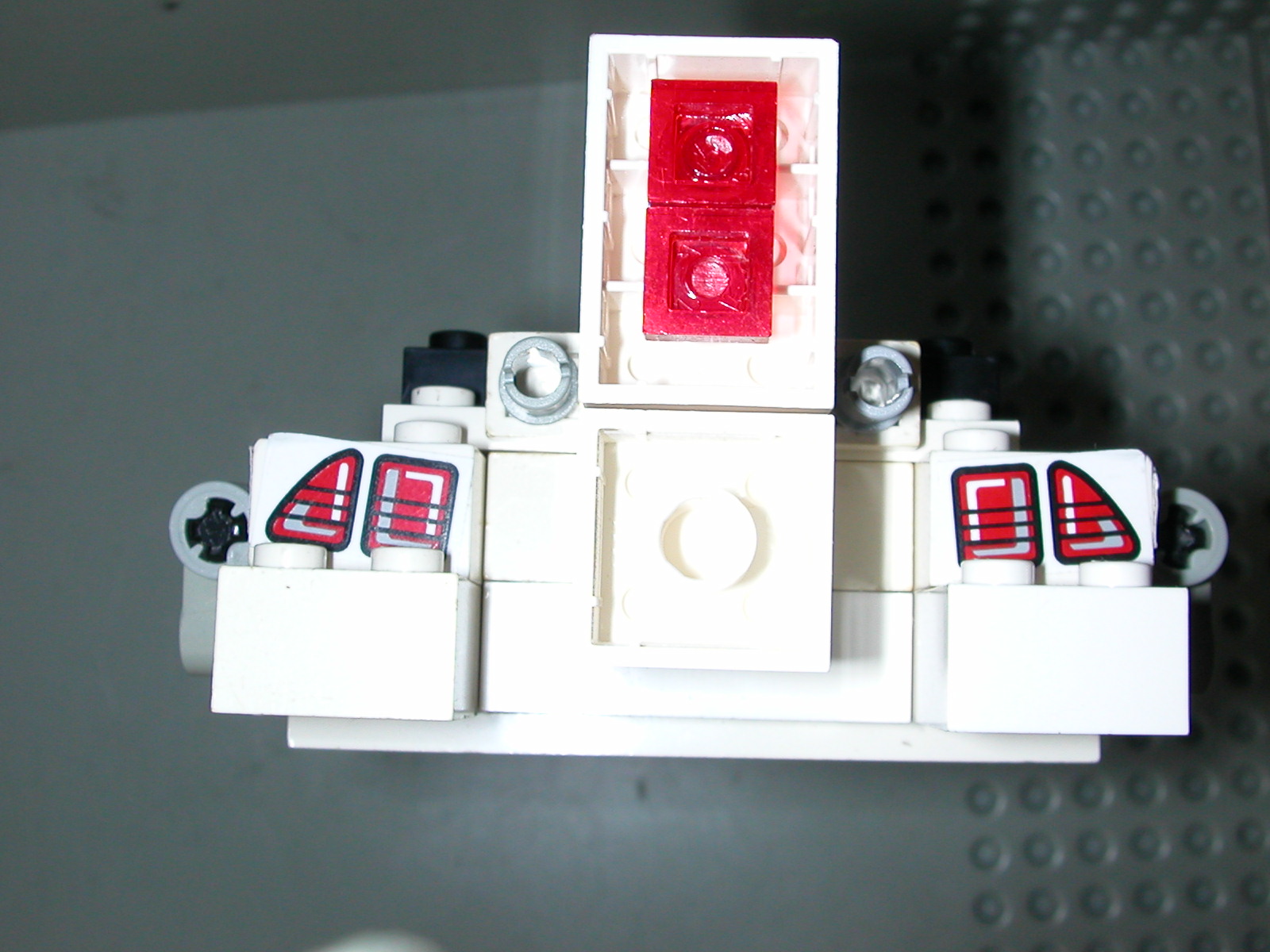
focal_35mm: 49
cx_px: 635
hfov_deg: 38.9
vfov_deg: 29.7
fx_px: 1798
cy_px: 476
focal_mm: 7.5
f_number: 5.2
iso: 100
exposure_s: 1/59.9
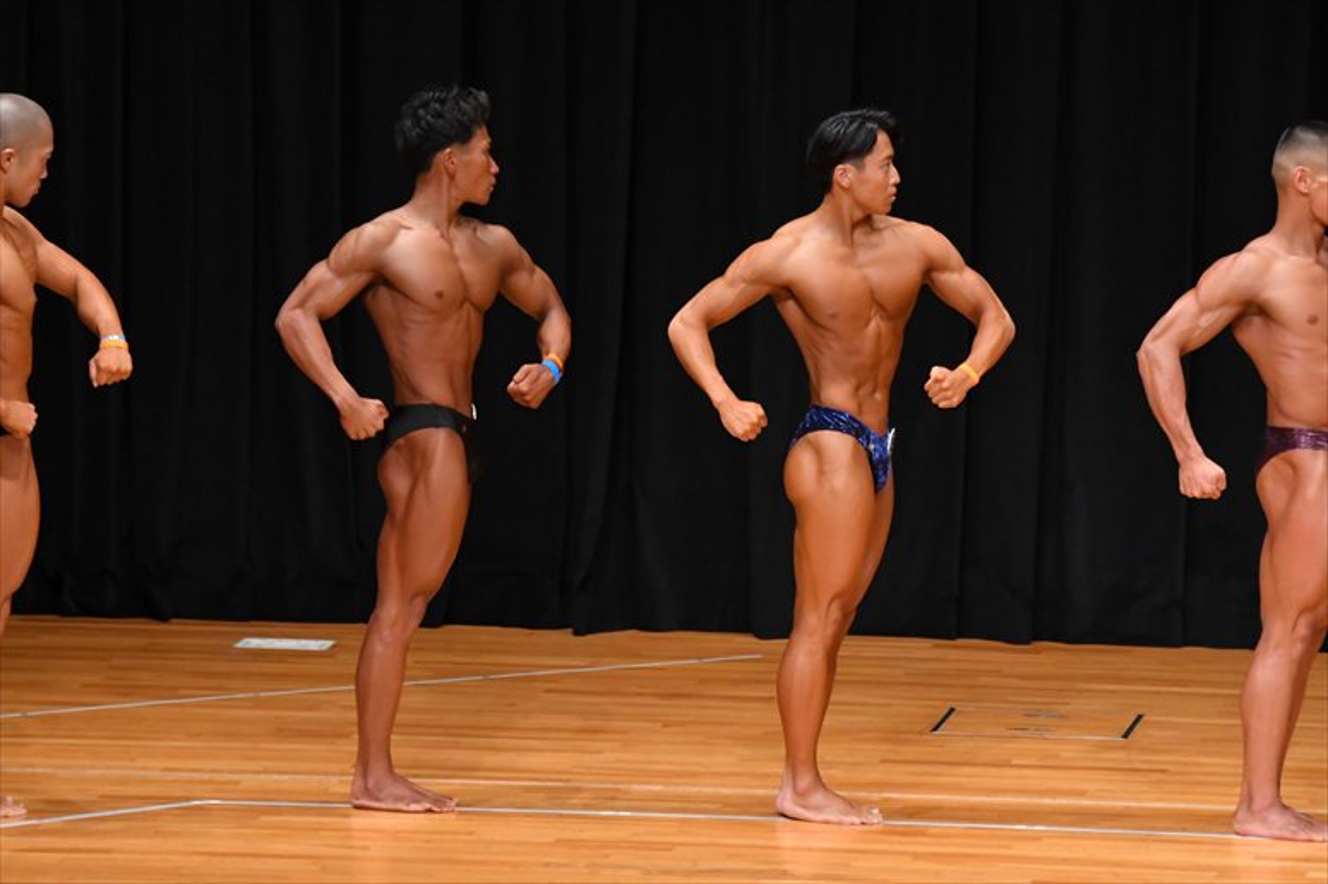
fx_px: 9955
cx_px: 664
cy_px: 442
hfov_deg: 7.6
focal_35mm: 270
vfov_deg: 5.1
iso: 4000
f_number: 5.6
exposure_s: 1/400
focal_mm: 180
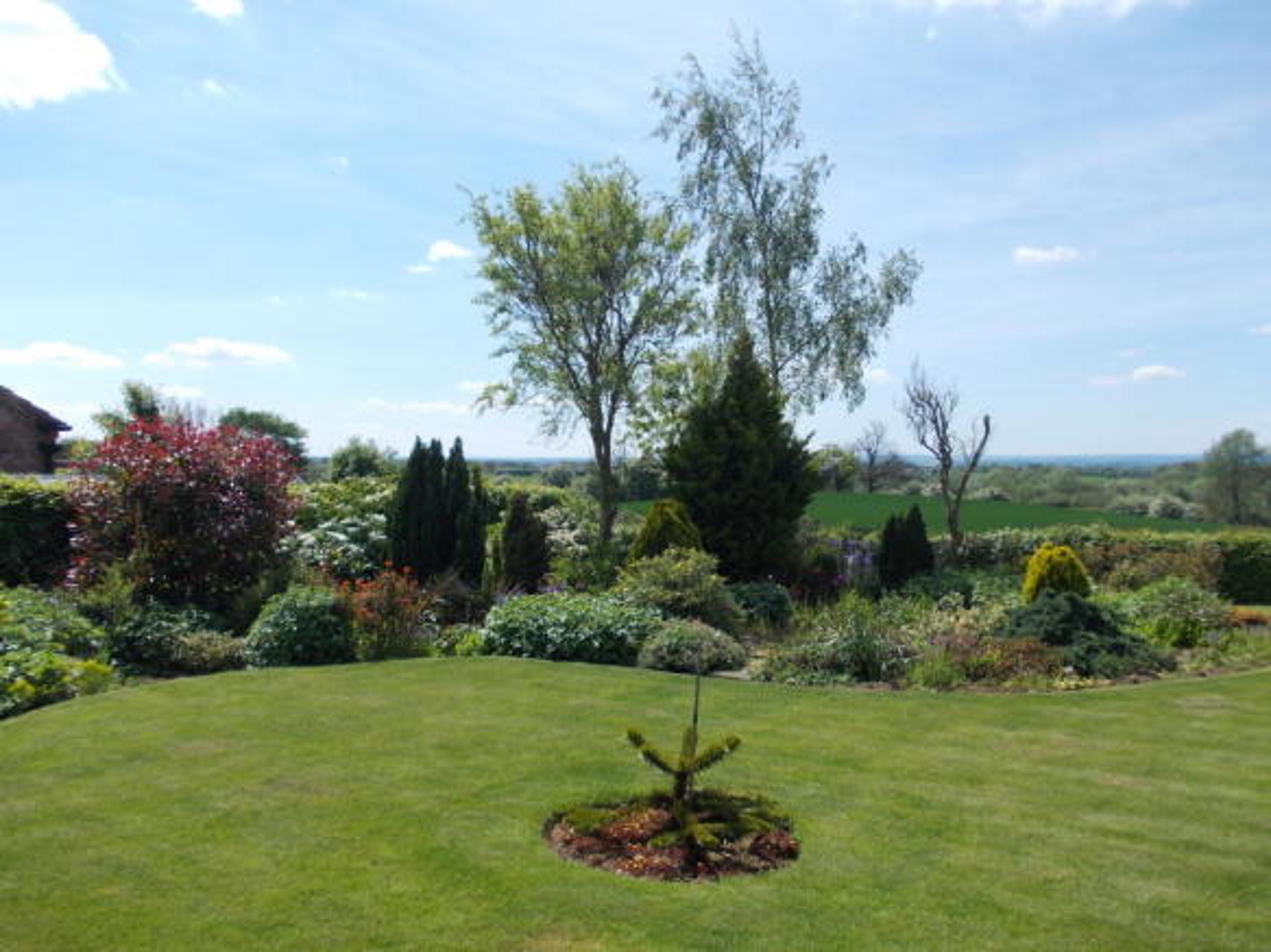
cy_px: 476
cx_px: 636
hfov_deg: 63.5
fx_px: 1028
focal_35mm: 28
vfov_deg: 49.7
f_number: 5.4
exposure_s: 1/320
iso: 80
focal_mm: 4
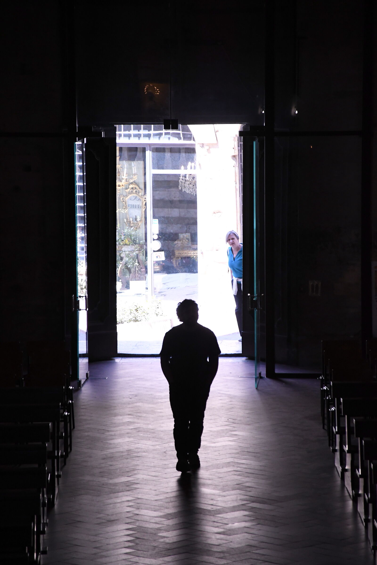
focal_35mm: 174
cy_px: 282
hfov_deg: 7.9
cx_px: 188
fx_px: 2733
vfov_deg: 11.8
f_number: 6.3
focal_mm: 116
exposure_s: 1/320
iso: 2000
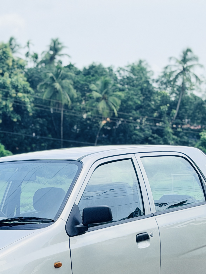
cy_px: 194
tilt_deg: -1.5
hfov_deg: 11.9
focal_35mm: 124
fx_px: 984
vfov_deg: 15.8
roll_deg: -0.4
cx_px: 29
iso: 64
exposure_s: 1/4878
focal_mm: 6.76
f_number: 1.78
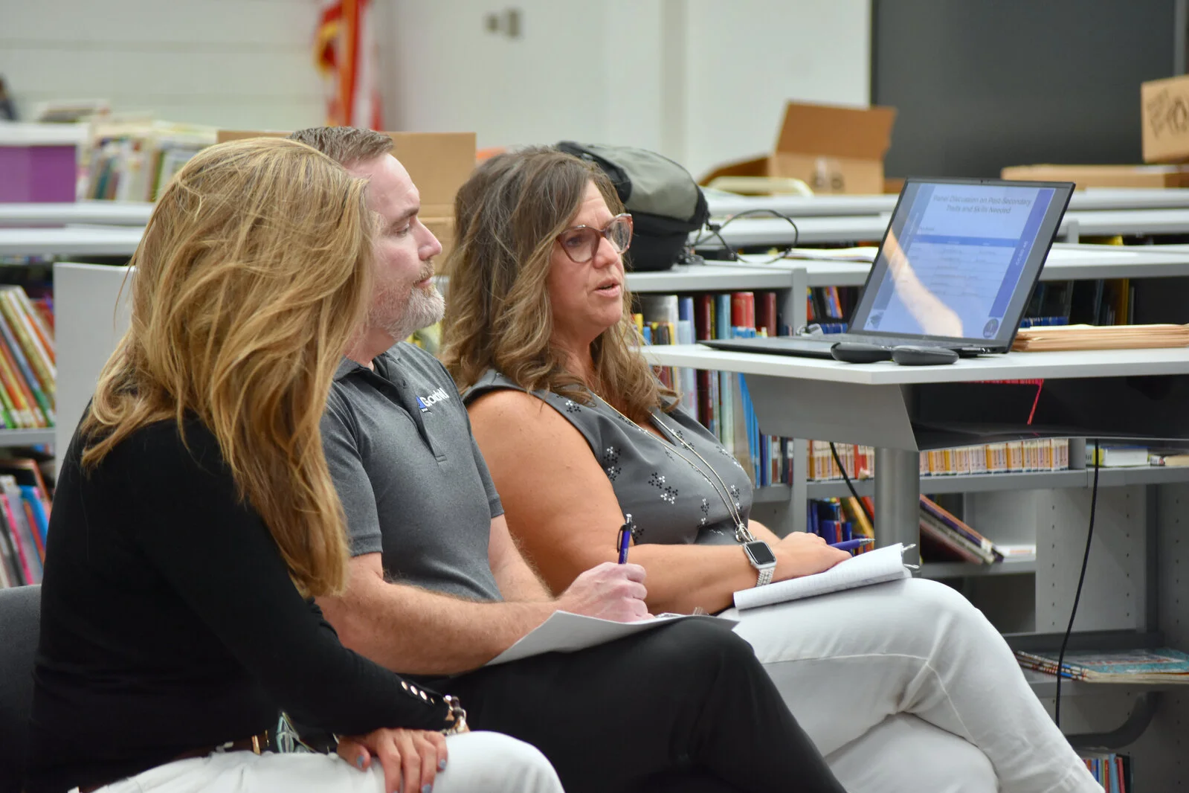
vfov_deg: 8.7
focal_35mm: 158
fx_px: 5201
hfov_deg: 13.0
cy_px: 396
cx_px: 594
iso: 900
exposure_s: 1/60
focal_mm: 105
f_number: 4.5
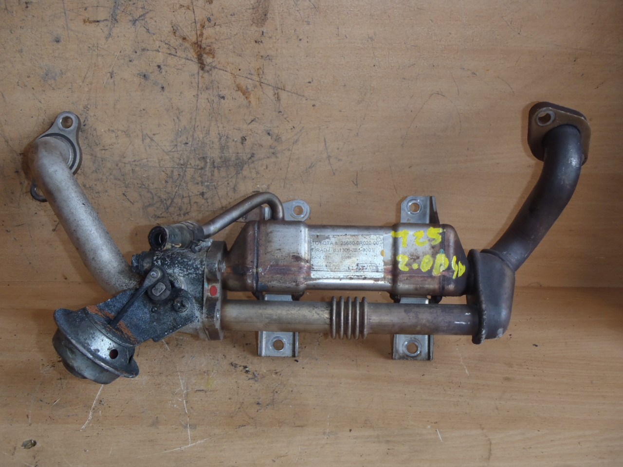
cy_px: 234
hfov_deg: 49.0
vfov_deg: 37.7
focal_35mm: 38
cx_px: 312
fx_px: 684
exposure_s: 1/40
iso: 100
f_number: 4.6
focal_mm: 6.83
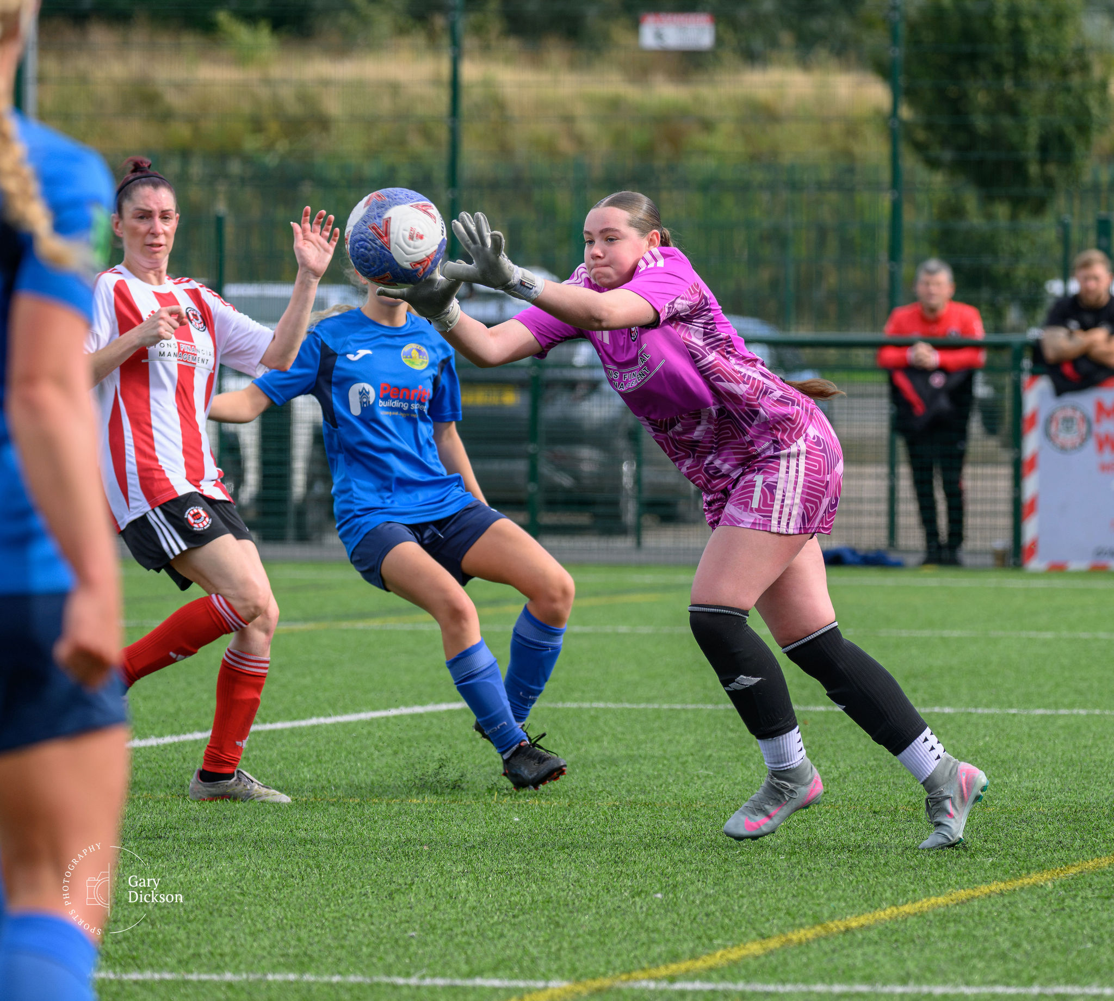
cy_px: 369
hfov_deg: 4.9
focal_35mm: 374
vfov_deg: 4.4
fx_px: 12955
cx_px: 811
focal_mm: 220
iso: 900
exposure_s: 1/2000
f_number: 5
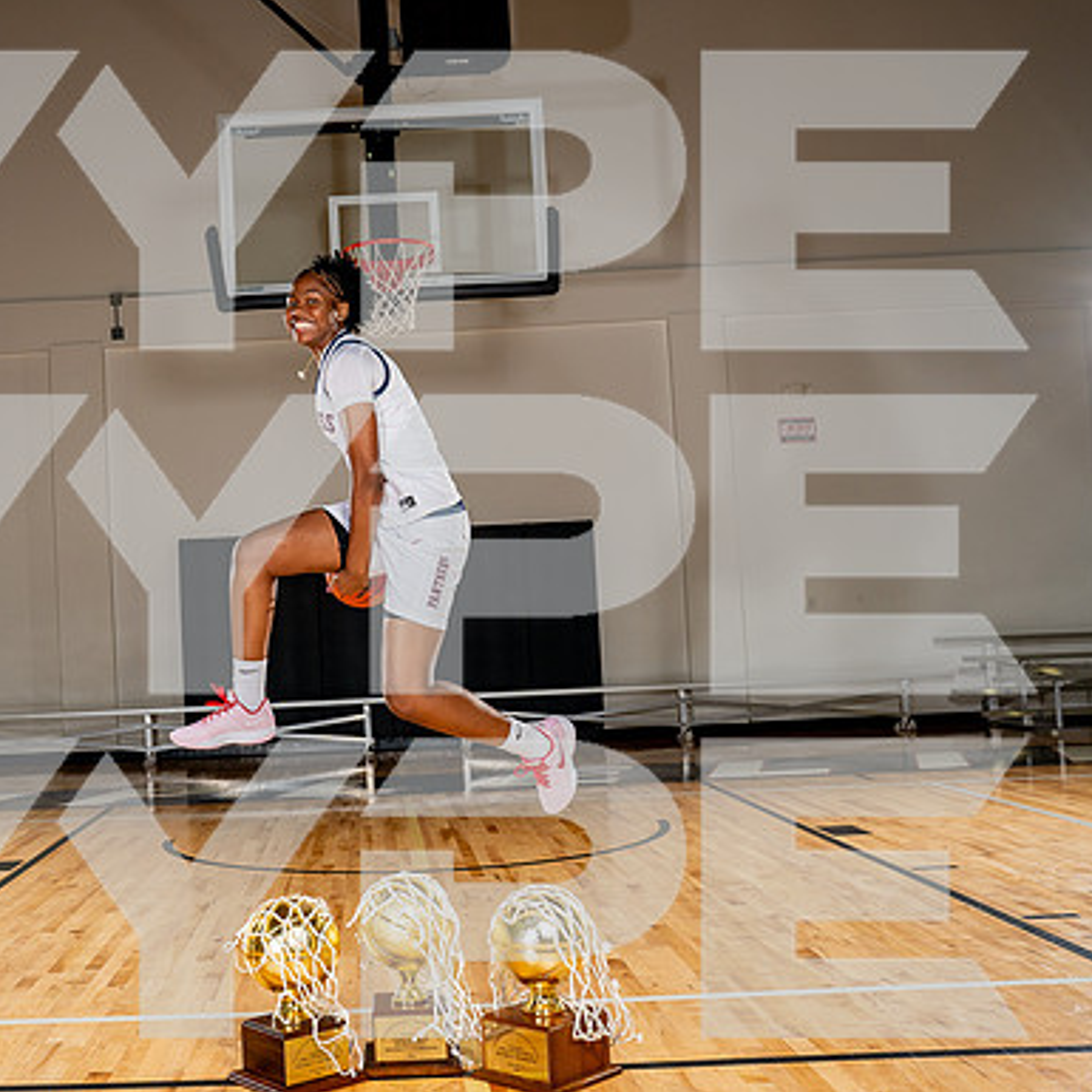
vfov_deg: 40.9
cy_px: 546
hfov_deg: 40.1
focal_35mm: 41
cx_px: 315
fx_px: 1463
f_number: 5.6
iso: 200
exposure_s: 1/250
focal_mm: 32
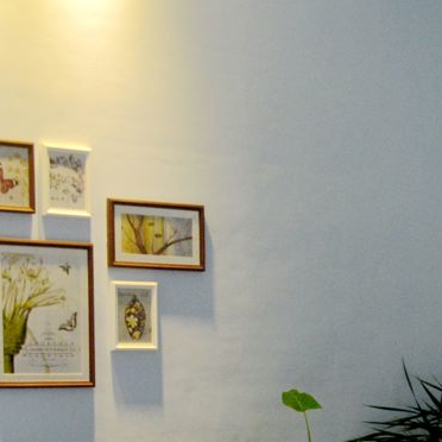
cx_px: 821
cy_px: 482
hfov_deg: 12.4
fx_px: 1835
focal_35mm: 127
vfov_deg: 13.5
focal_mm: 21
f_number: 4
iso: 640
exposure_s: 1/100
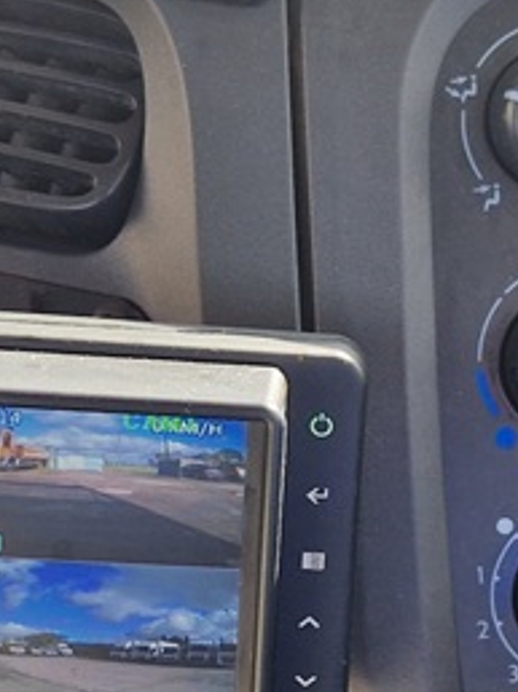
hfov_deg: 13.7
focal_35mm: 107
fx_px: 2138
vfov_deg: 18.3
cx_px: 475
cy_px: 523
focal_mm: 5.4
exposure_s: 1/180
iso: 50
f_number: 1.8
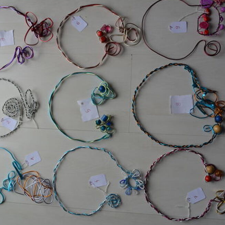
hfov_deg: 39.1
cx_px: 103
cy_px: 113
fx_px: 316
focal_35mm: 43
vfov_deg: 39.2
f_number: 5.6
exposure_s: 1/125
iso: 280
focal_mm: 22
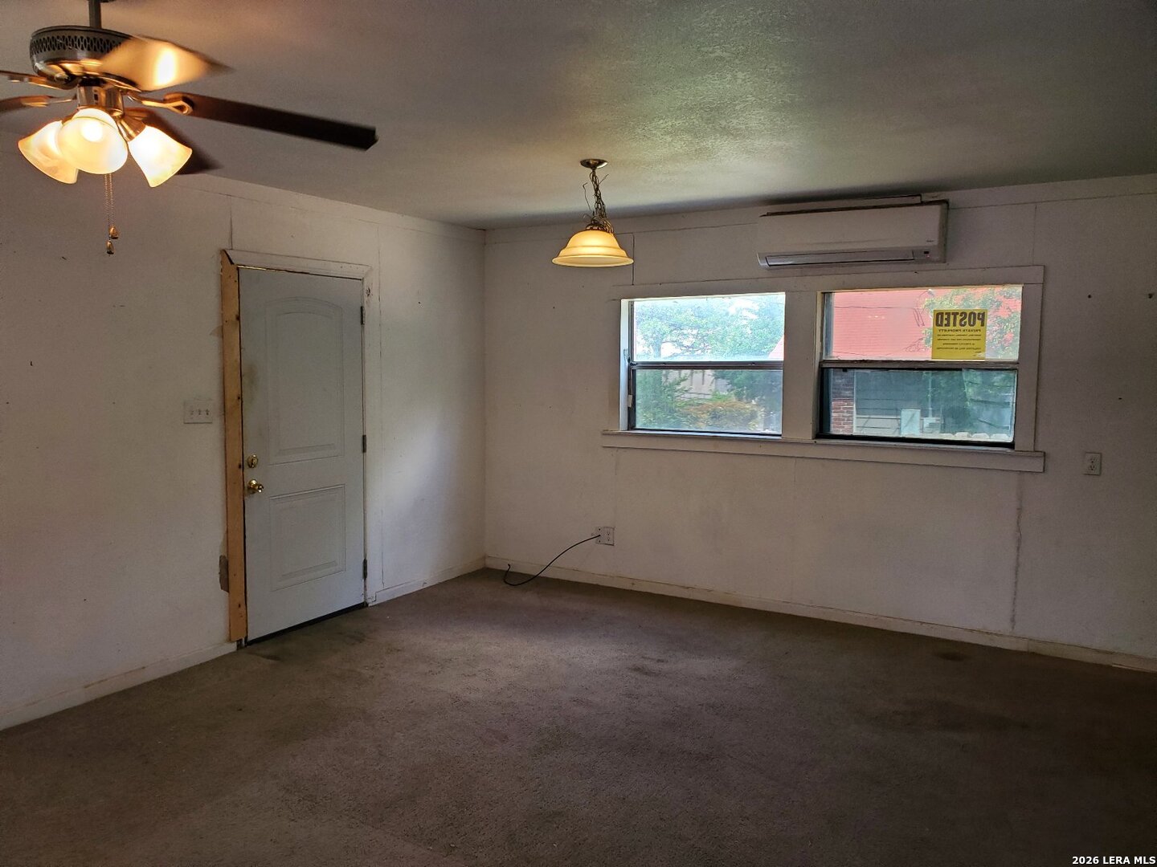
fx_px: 869
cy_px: 434
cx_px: 578
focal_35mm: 26
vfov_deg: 53.1
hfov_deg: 67.3
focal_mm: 4.3
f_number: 2.4
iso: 160
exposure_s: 1/120
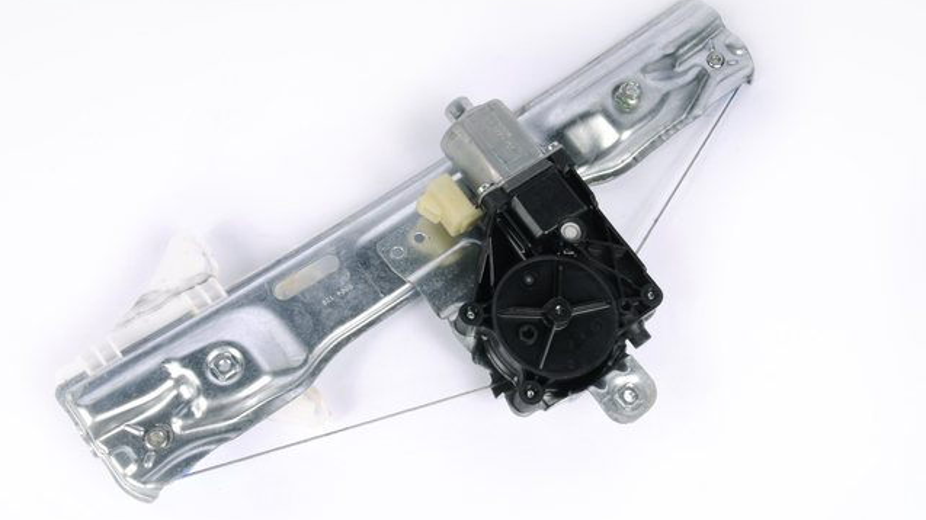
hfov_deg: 49.4
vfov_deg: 29.0
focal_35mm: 41
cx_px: 462
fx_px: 1006
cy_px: 278
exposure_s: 1/200
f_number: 25
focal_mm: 26
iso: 320
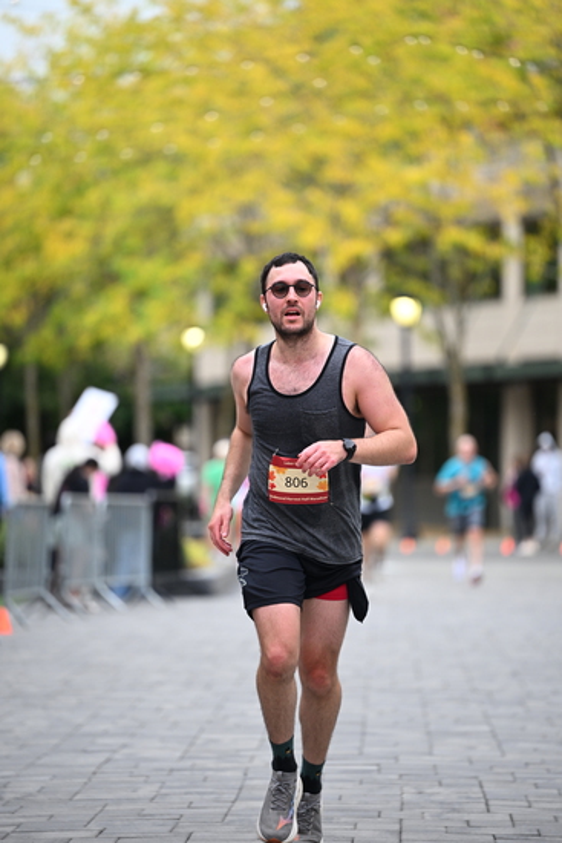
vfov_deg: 11.7
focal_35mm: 175
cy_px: 422
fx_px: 4095
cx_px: 281
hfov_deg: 7.9
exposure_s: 1/1600
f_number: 2.8
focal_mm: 175
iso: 1000
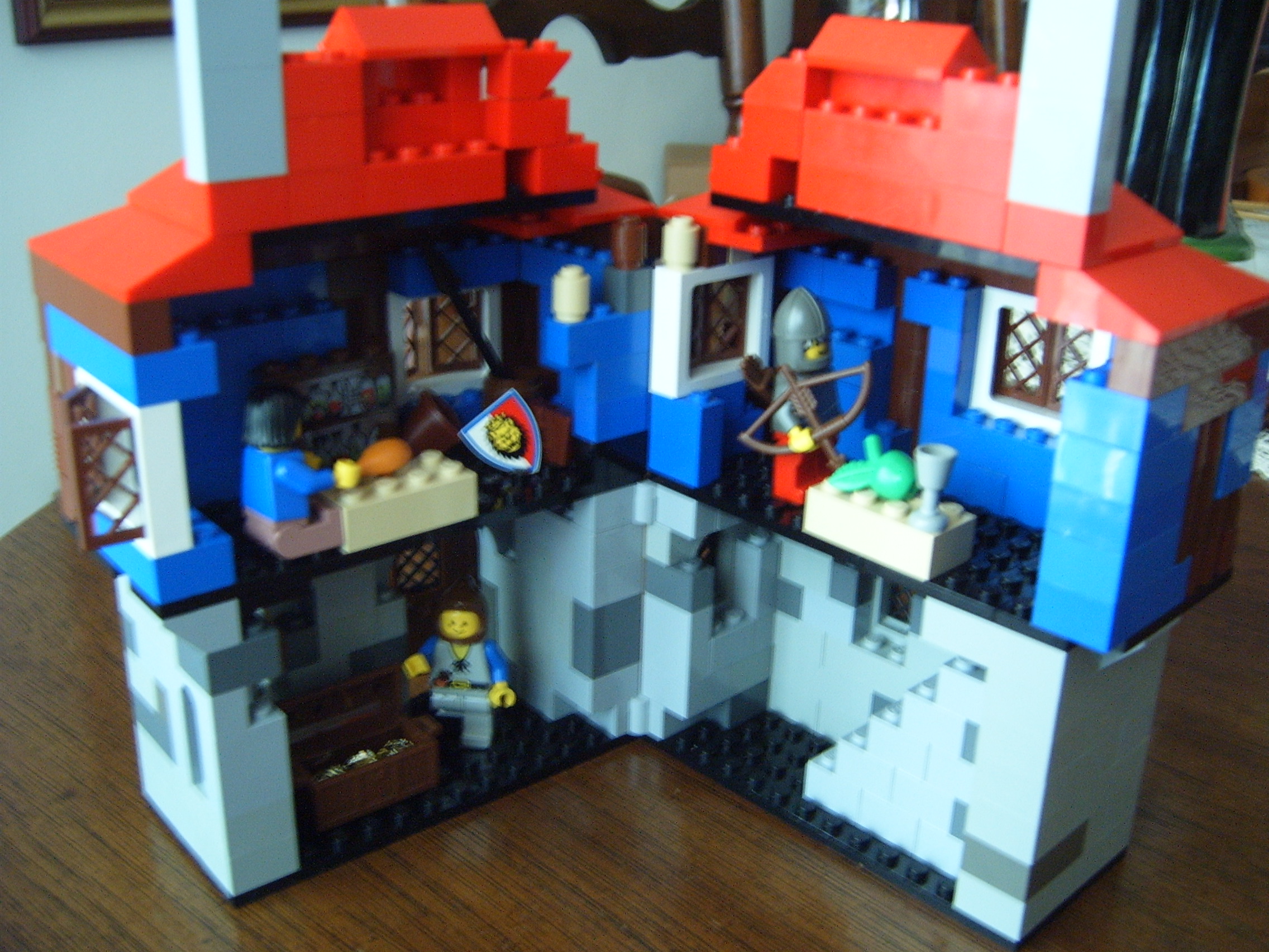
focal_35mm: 37
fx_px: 1356
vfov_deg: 38.7
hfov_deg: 50.1
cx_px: 634
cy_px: 476
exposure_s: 1/4
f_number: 2.9
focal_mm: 6.2
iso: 141
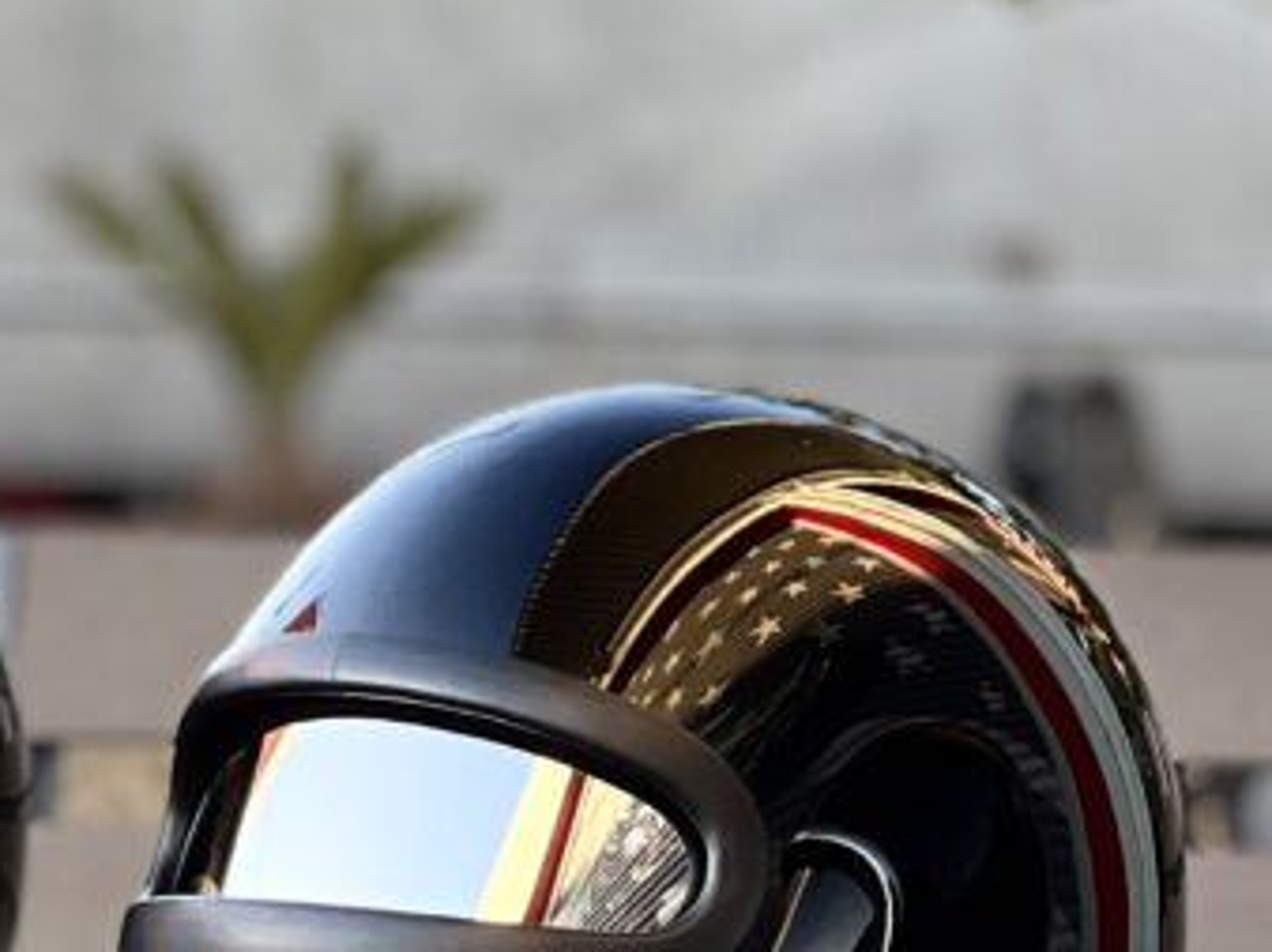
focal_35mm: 292
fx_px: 10722
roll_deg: -0.1
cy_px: 801
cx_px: 218
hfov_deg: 6.8
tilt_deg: -4.7
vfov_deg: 5.1
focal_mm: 9
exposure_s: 1/121
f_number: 2.8
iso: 80
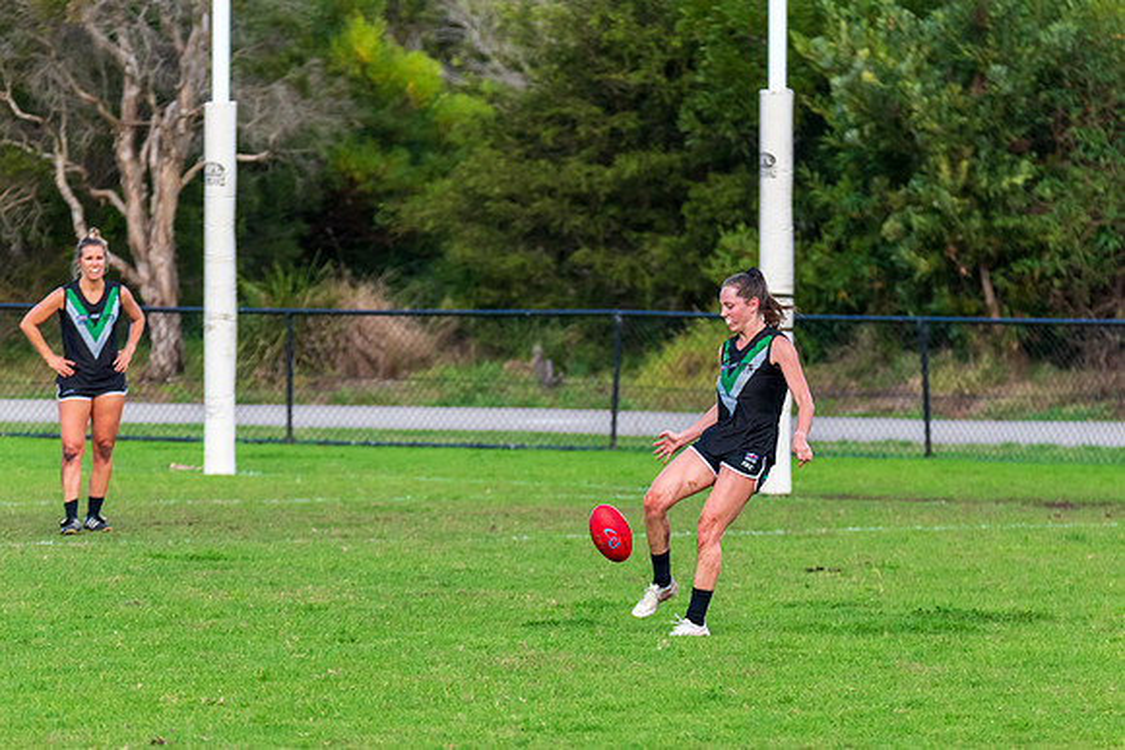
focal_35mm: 382
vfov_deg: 3.6
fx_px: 11939
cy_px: 461
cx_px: 665
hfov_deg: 5.4
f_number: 5.6
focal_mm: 300
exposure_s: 1/1250
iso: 1100
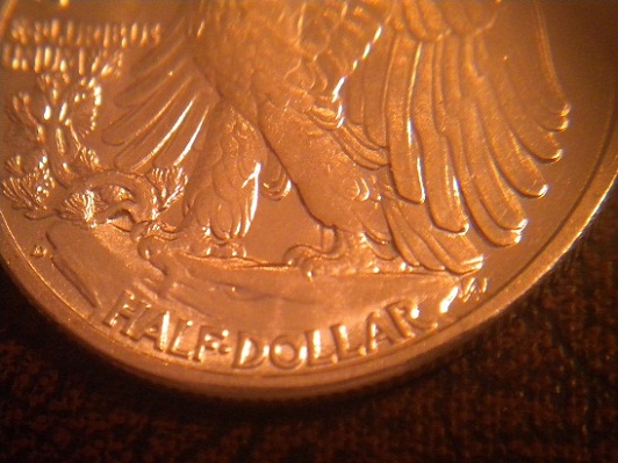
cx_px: 309
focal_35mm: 52
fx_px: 928
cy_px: 232
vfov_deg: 28.0
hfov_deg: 36.8
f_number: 3.9
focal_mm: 9.3
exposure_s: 1/20.6
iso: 400
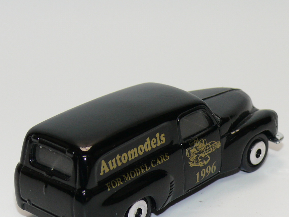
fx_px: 1194
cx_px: 159
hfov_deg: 13.8
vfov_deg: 10.4
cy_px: 127
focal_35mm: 143
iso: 100
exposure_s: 1/30
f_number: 4
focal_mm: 13.4
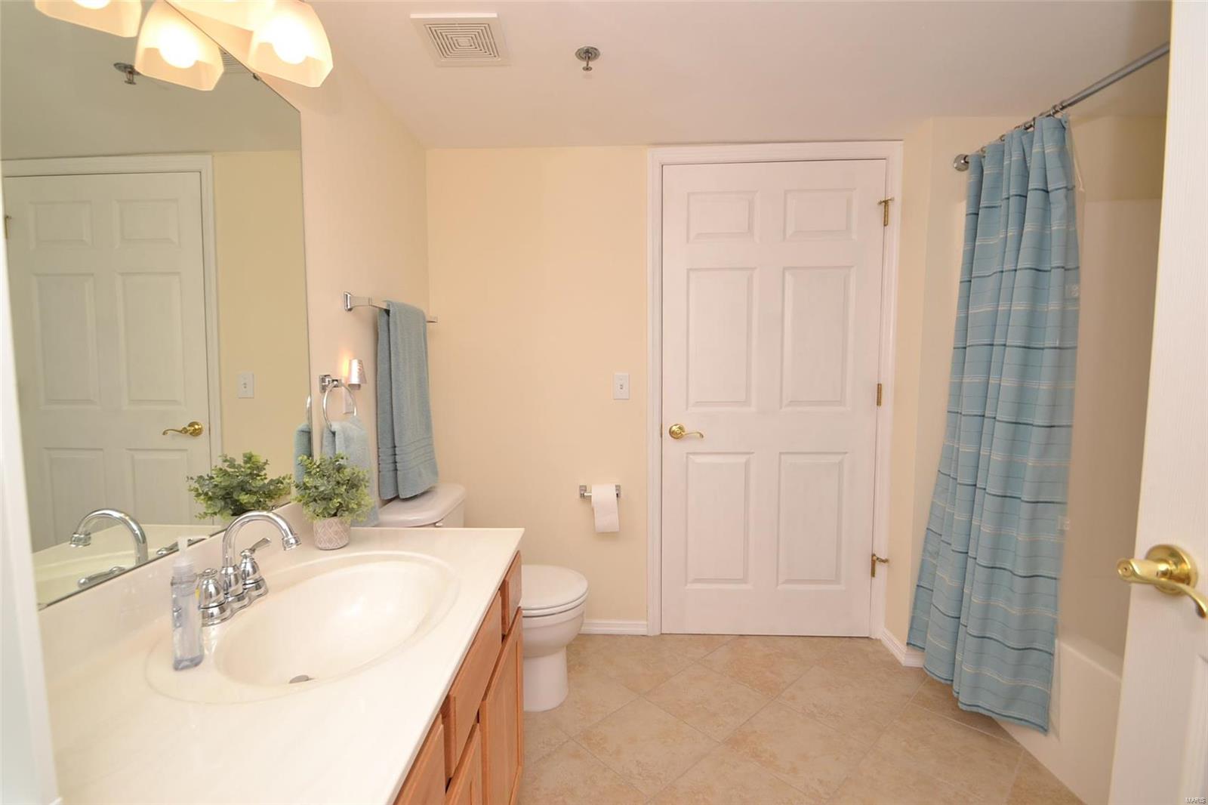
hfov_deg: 100.4
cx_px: 604
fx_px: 503
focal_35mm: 15
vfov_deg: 77.3
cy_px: 402
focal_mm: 10
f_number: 6.3
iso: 400
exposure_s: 1/125
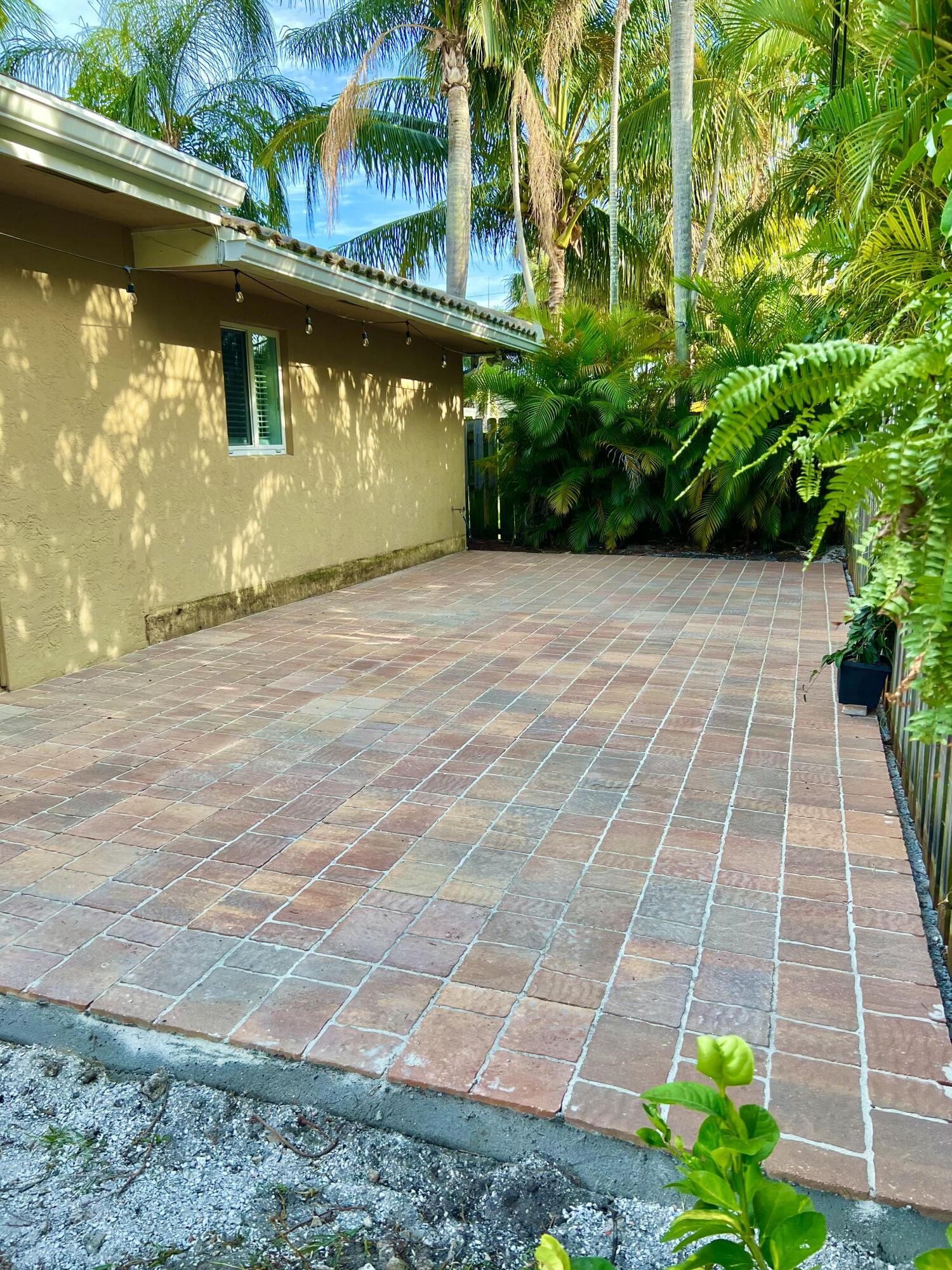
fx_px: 953
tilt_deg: -11.9
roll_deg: +1.1
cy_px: 635
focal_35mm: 26
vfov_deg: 67.3
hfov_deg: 53.1
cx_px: 476
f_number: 1.5
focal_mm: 5.7
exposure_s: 1/452
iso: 50
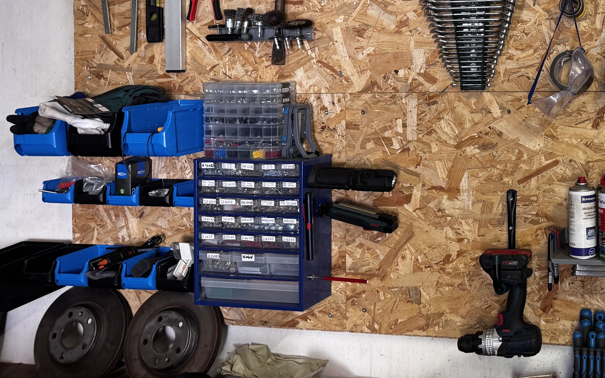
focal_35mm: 49
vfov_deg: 25.7
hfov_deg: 37.8
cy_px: 54
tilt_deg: +3.1
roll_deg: +0.8
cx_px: 567
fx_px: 808
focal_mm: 6.76
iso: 160
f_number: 1.78
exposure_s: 1/50
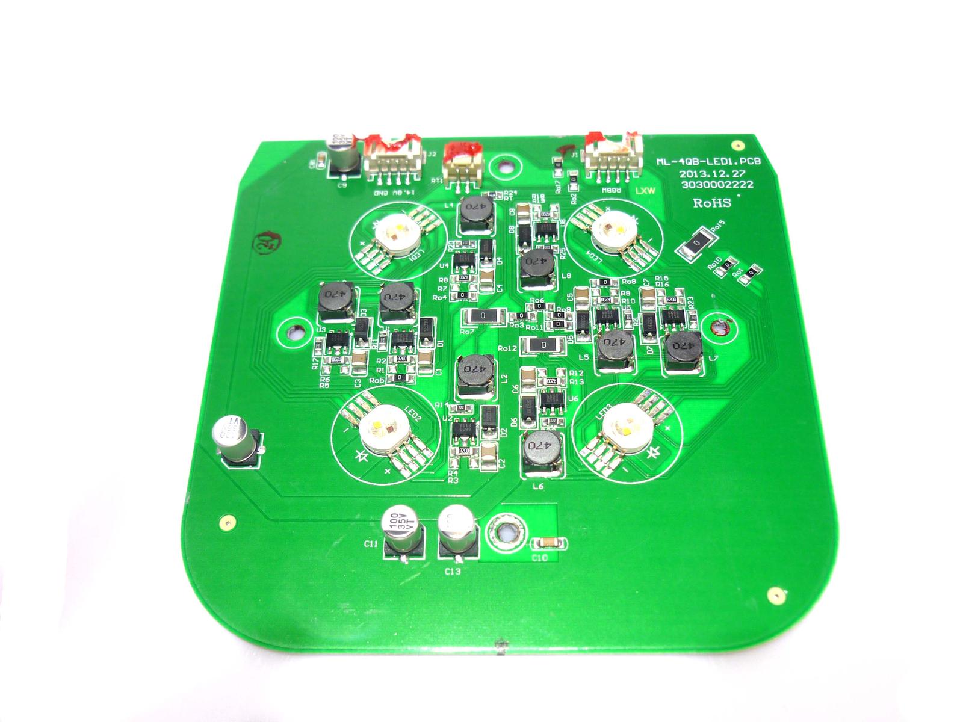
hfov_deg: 55.4
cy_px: 361
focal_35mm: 33
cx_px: 482
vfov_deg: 42.9
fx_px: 918
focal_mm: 5.5
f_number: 2.8
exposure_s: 1/80
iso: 80
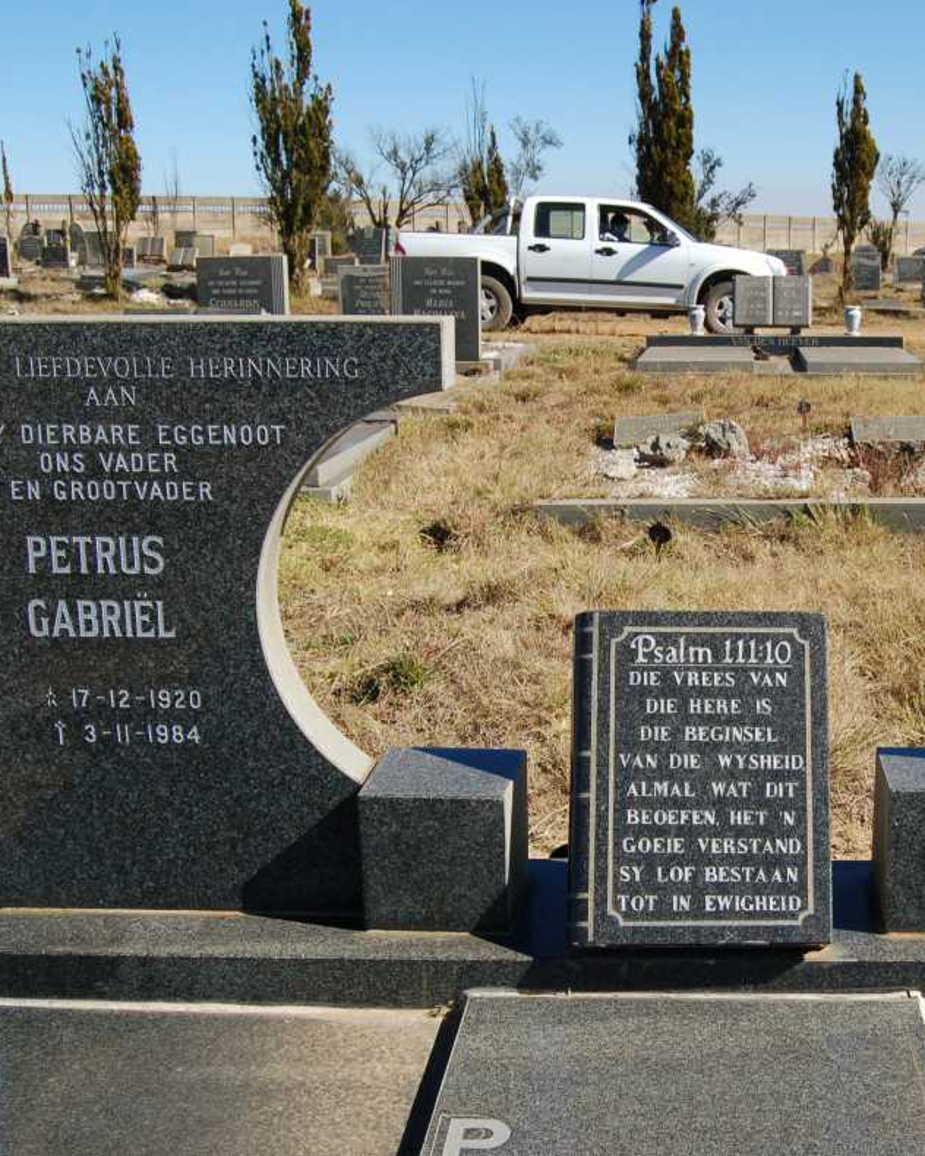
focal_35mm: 47
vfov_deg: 39.5
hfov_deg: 31.4
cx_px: 716
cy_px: 577
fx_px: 1608
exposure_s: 1/400
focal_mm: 22
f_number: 6.3
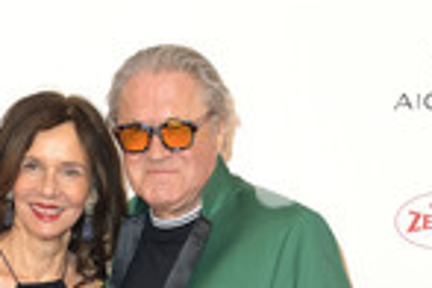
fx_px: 1896
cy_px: 579
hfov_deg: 13.0
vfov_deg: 8.3
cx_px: 126
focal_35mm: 158
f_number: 6.3
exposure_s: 1/250
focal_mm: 58
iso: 400
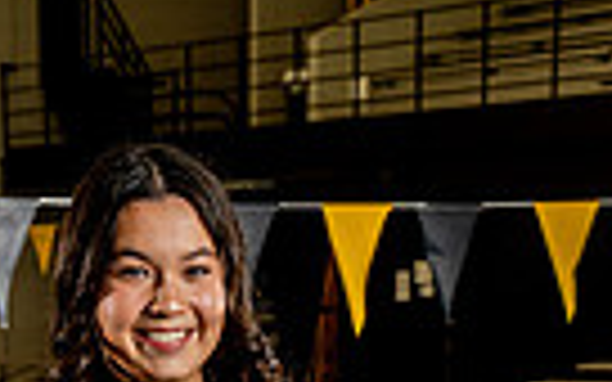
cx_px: 180
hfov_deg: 12.4
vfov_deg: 7.2
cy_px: 944
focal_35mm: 169
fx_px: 2819
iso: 500
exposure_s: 1/200
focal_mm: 50
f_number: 7.1
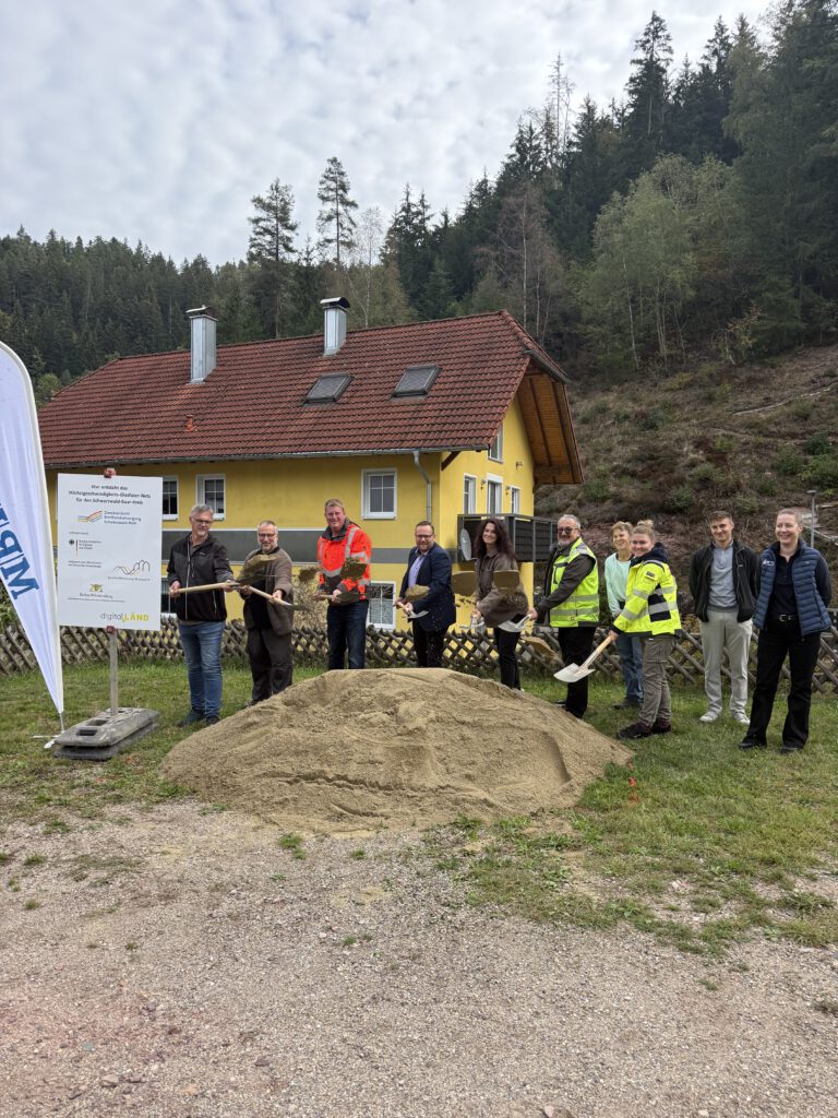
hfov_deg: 56.8
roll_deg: -0.8
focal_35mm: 24
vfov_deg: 71.6
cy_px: 559
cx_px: 419
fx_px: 775
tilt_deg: -0.1
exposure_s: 1/1727
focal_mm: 6.76
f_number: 1.78
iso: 100
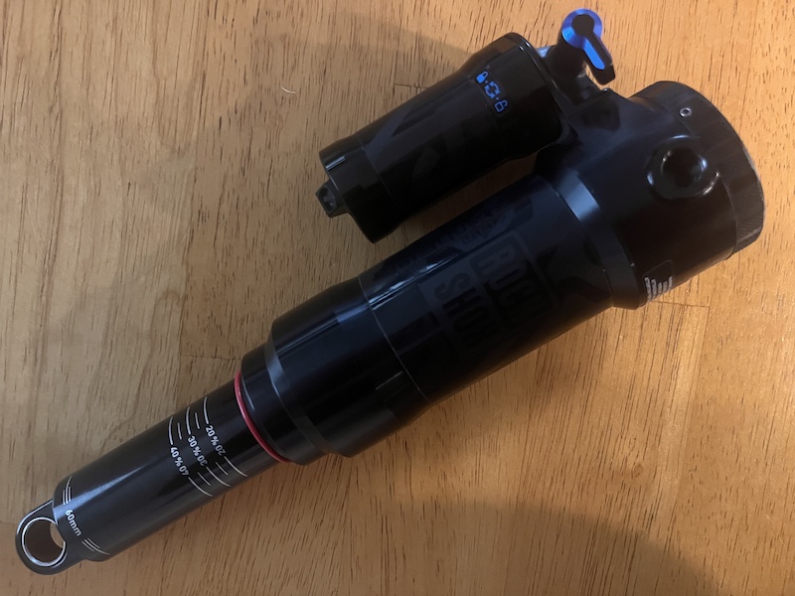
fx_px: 597
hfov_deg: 67.3
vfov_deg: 53.1
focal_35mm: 26
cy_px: 298
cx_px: 398
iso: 800
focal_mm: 5.1
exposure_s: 1/30
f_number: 1.6
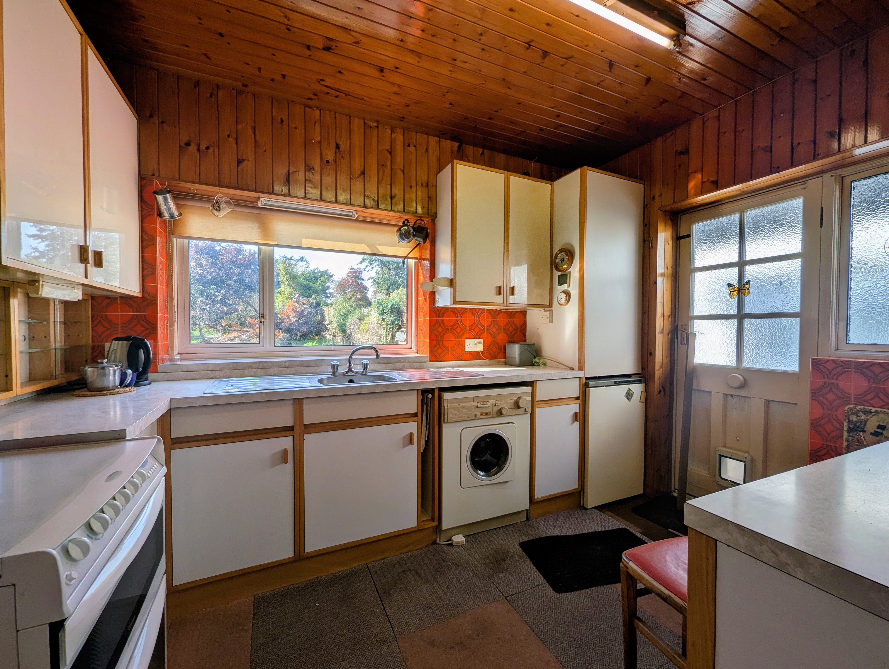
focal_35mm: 13
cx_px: 444
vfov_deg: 90.1
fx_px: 334
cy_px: 334
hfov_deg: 106.1
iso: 40
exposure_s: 1/396
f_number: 2.2
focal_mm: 1.95
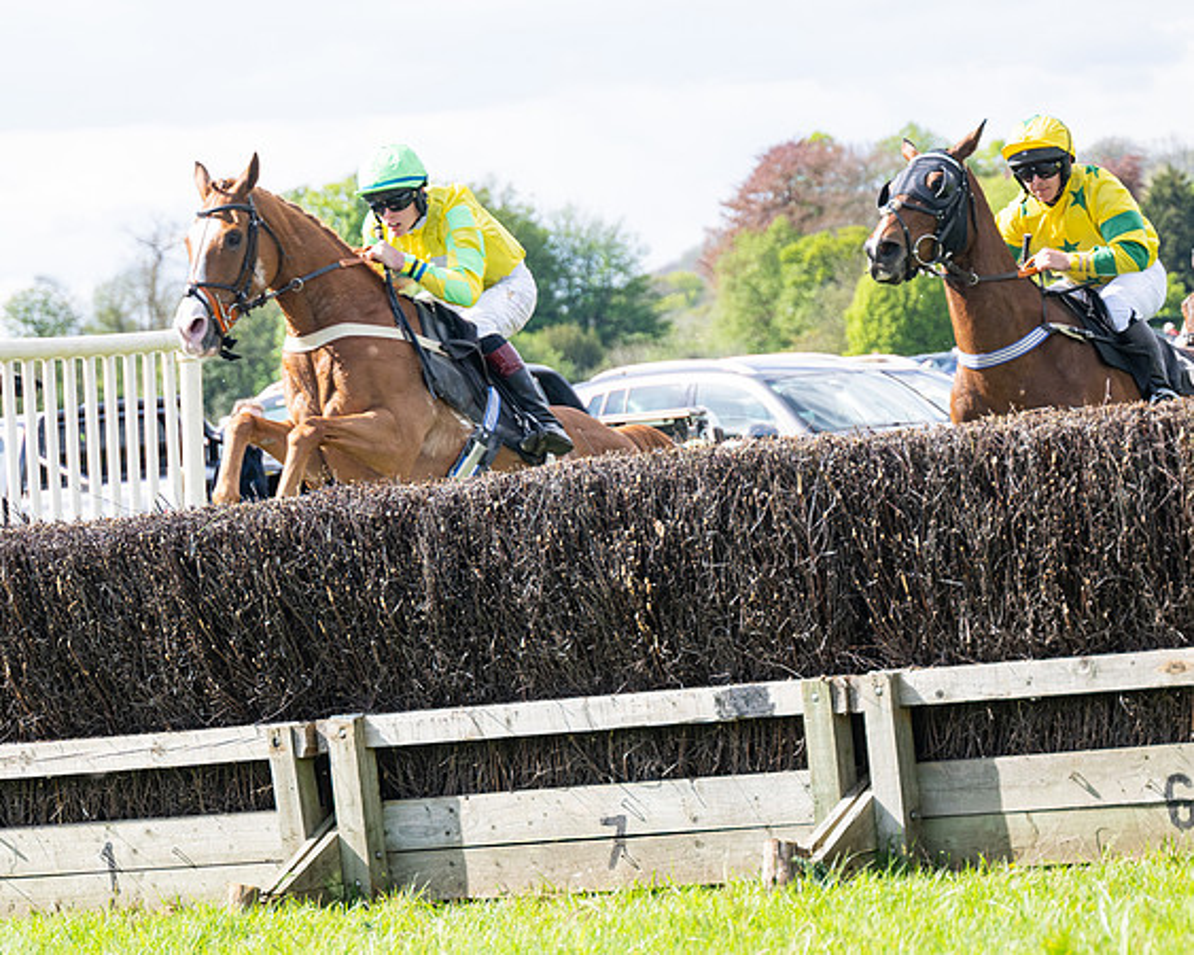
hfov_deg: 11.6
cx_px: 477
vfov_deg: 9.3
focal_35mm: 166
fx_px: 5851
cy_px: 478
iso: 200
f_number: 4
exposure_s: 1/1000
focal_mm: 98
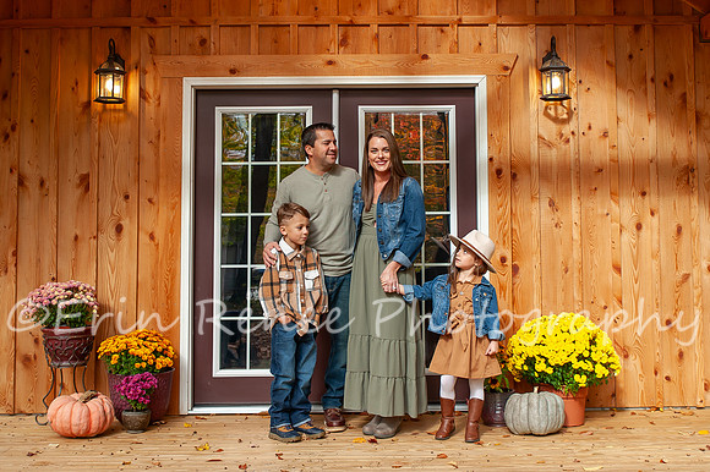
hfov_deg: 41.8
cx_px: 387
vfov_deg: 28.4
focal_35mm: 47
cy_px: 165
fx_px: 928
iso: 500
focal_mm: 30
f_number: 5.6
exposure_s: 1/160
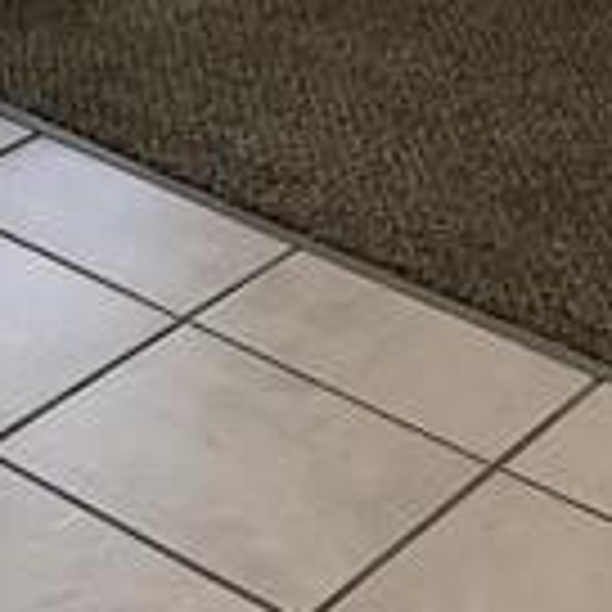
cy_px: -292
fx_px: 2580
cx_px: -369
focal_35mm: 129
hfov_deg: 12.7
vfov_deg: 12.9
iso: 80
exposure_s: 1/120
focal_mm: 3.3
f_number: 2.4
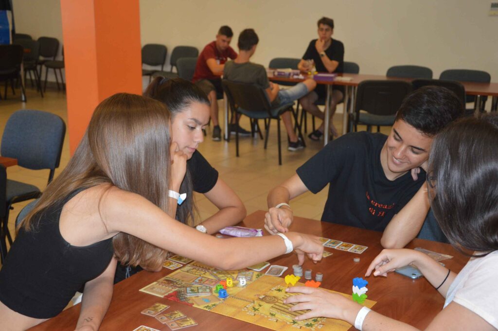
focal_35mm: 51
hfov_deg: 38.9
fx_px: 705
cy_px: 166
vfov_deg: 26.4
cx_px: 249
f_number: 4.2
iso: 1000
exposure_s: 1/60
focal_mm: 34
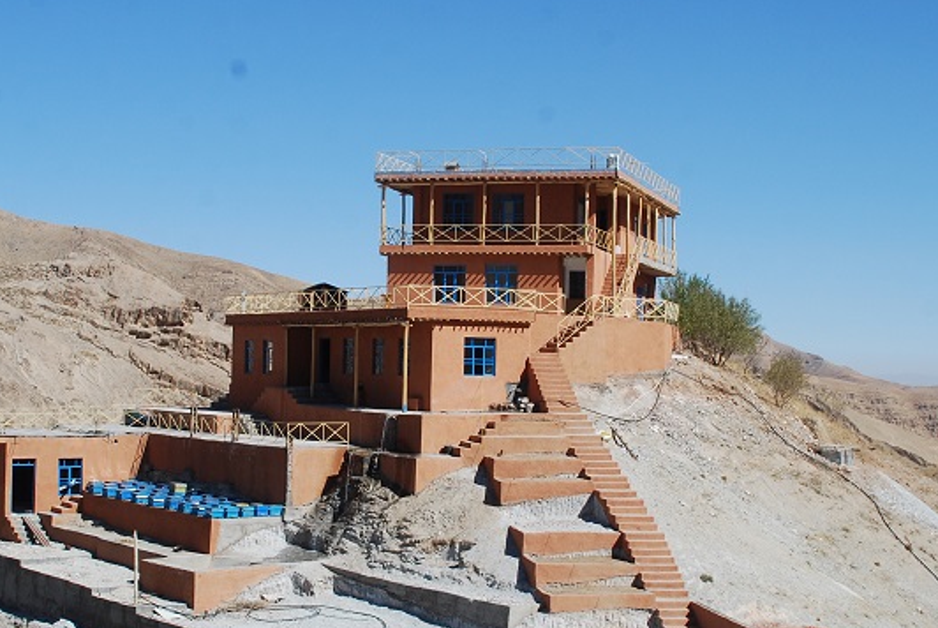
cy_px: 321
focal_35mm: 66
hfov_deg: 30.5
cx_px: 443
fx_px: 1722
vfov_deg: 20.7
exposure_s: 1/250
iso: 160
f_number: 10
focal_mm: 26
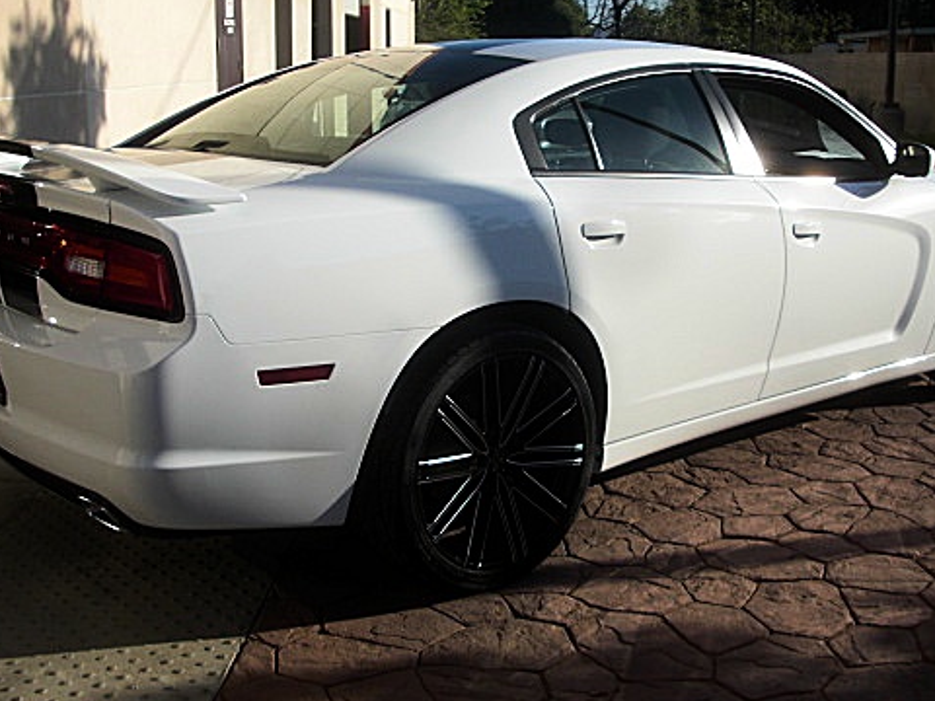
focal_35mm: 48
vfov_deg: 30.3
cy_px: 331
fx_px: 1297
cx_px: 516
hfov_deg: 39.6
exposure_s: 1/125
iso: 50
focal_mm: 6.3
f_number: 7.9
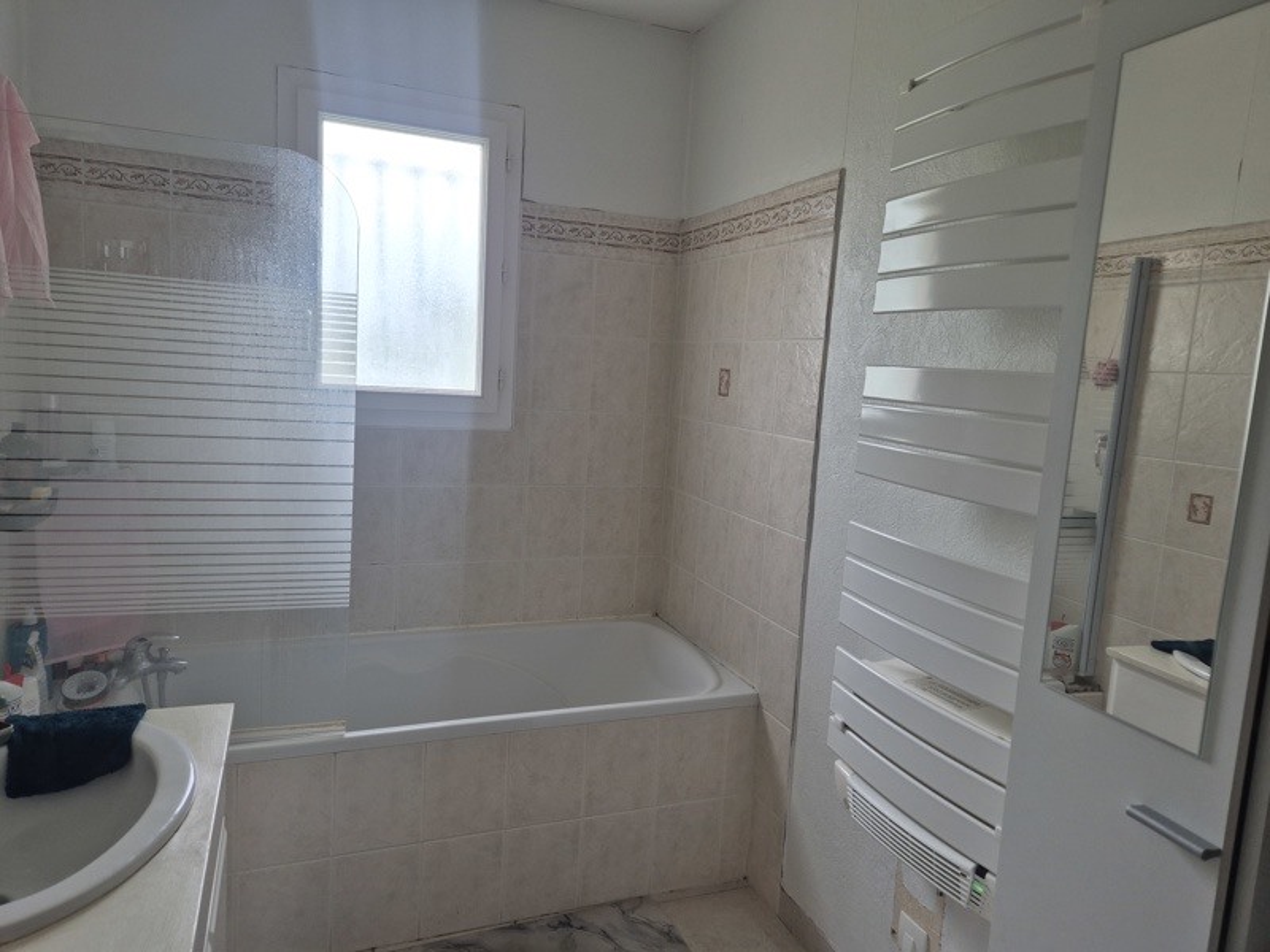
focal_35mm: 23
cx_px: 635
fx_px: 844
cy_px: 476
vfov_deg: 58.9
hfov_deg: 73.9
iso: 125
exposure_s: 1/180
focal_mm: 5.4
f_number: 1.8
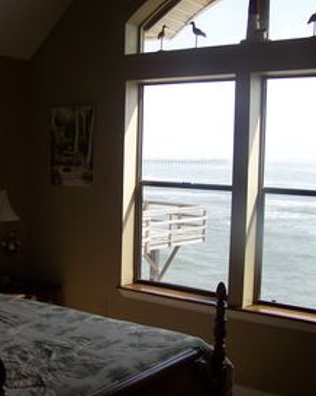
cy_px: 199
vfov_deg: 37.4
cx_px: 139
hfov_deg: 30.2
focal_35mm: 50
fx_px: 585
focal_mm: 6.3
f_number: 2.8
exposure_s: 1/500
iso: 80
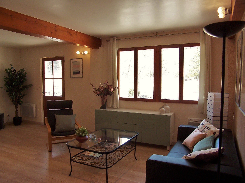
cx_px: 122
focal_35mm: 38
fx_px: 269
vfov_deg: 37.7
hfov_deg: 49.0
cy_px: 92
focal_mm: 6.3
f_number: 2.8
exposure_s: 1/30
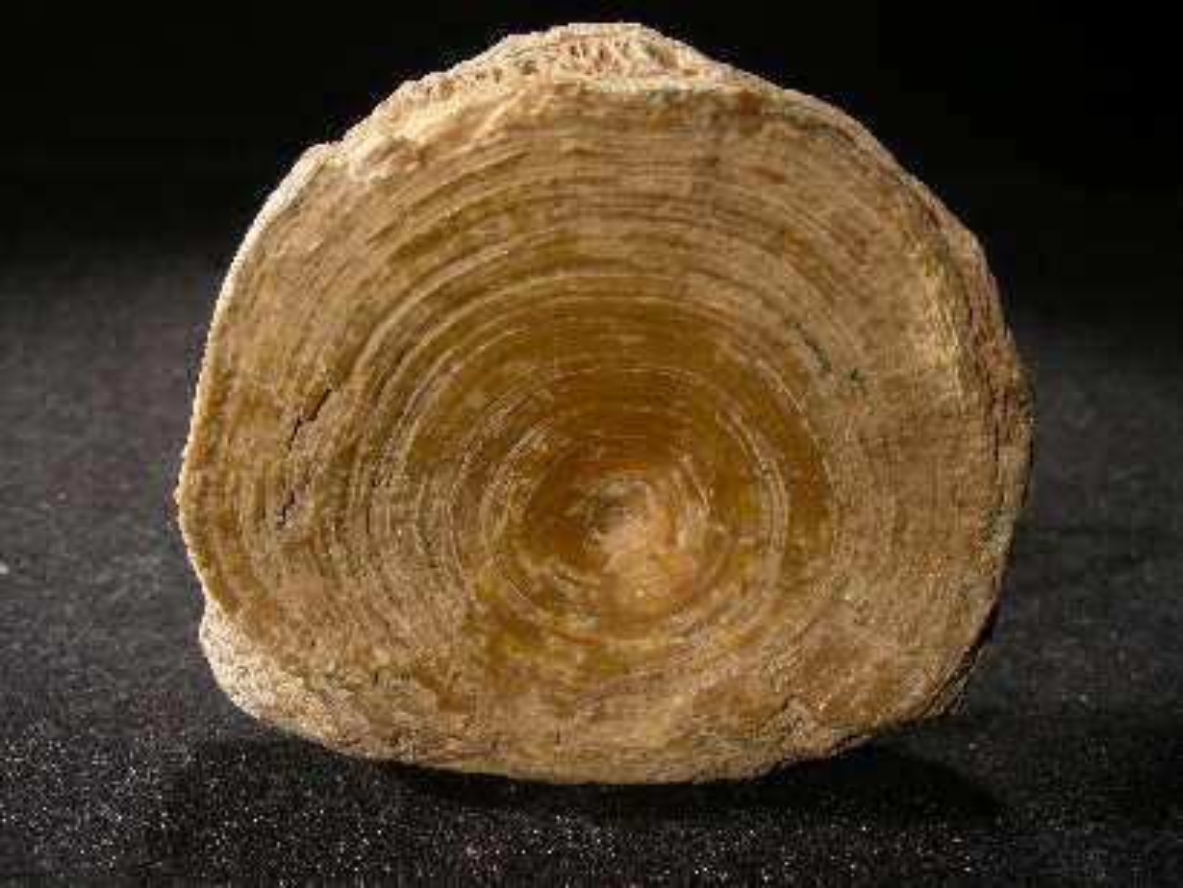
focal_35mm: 48
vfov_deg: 30.3
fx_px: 1641
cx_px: 592
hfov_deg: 39.6
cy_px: 444
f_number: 3.5
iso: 50
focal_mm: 8
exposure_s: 1/16.8
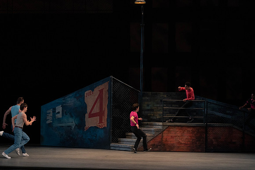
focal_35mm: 118
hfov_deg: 17.3
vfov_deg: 11.6
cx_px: 128
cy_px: 85
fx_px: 836
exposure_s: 1/400
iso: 3200
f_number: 4.5
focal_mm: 118
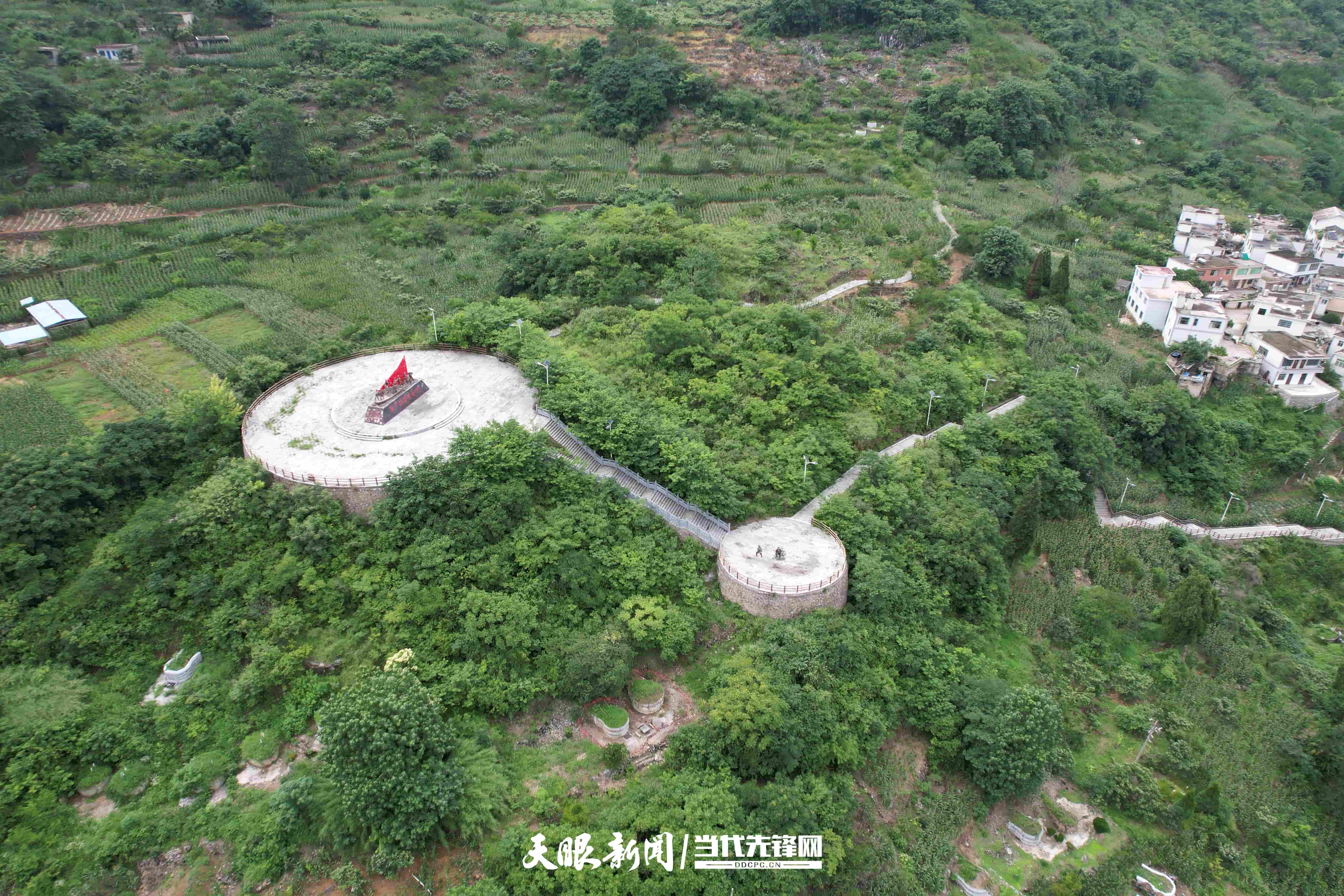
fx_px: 821
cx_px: 672
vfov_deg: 57.2
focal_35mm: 22
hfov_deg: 78.6
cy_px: 448
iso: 100
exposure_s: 1/500
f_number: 2.8
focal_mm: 8.38
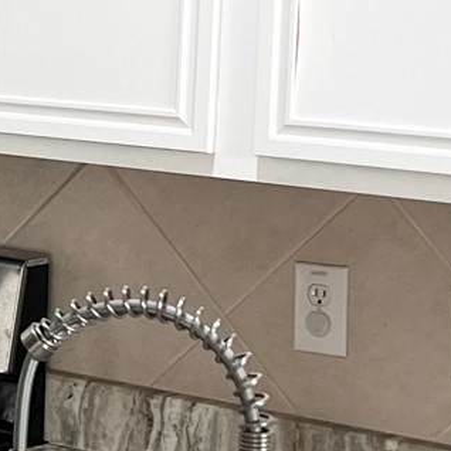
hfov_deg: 11.0
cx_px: -369
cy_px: 91
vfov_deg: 11.8
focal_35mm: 148
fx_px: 2182
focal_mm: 5.7
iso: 125
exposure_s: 1/120
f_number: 1.5
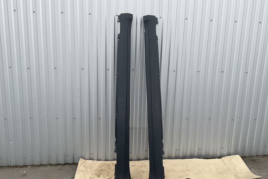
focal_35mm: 31
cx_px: 134
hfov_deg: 60.3
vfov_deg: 42.3
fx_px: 231
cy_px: 98
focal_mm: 3
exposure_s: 1/415
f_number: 1.8
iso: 16
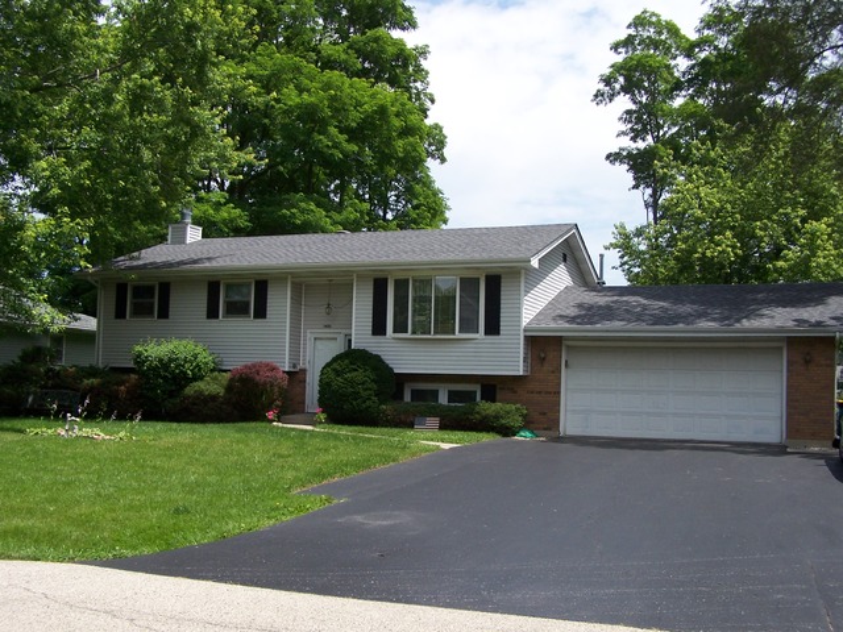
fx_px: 925
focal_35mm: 38
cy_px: 316
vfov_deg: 37.7
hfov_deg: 49.0
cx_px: 422
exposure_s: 1/800
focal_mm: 6.3
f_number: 4
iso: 80
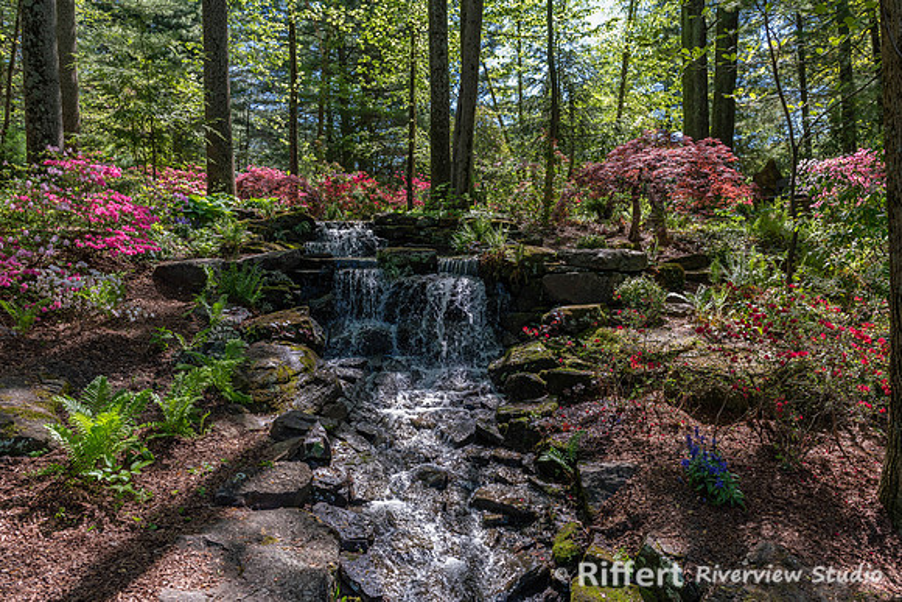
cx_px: 451
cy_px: 301
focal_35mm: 24
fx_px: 601
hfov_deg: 73.7
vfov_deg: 53.2
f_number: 8
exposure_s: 1/160
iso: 280
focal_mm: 24
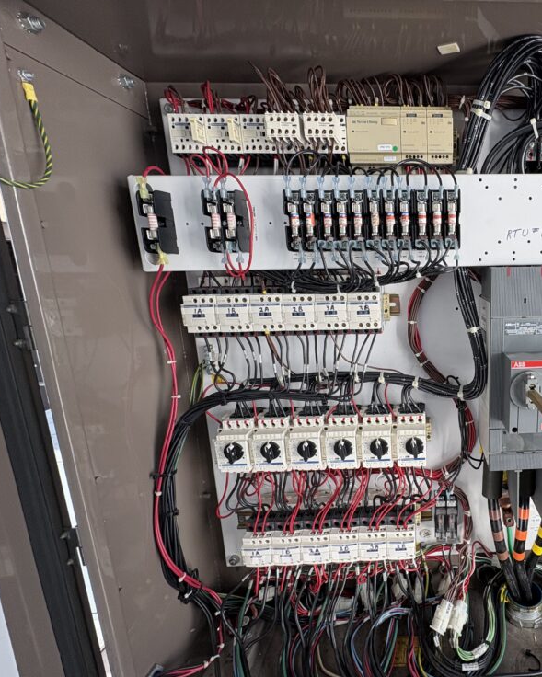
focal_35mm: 19
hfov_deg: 63.9
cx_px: 443
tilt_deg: -11.3
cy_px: 338
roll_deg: +0.6
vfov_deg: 83.3
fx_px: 381
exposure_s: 1/99
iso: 64
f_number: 2.2
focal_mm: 2.22
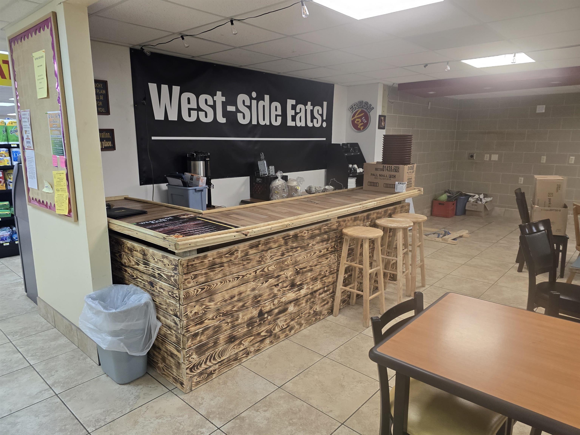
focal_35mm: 23
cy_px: 218
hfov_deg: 73.9
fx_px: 385
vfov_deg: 58.9
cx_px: 290
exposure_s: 1/120
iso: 125
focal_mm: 6.3
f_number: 1.7
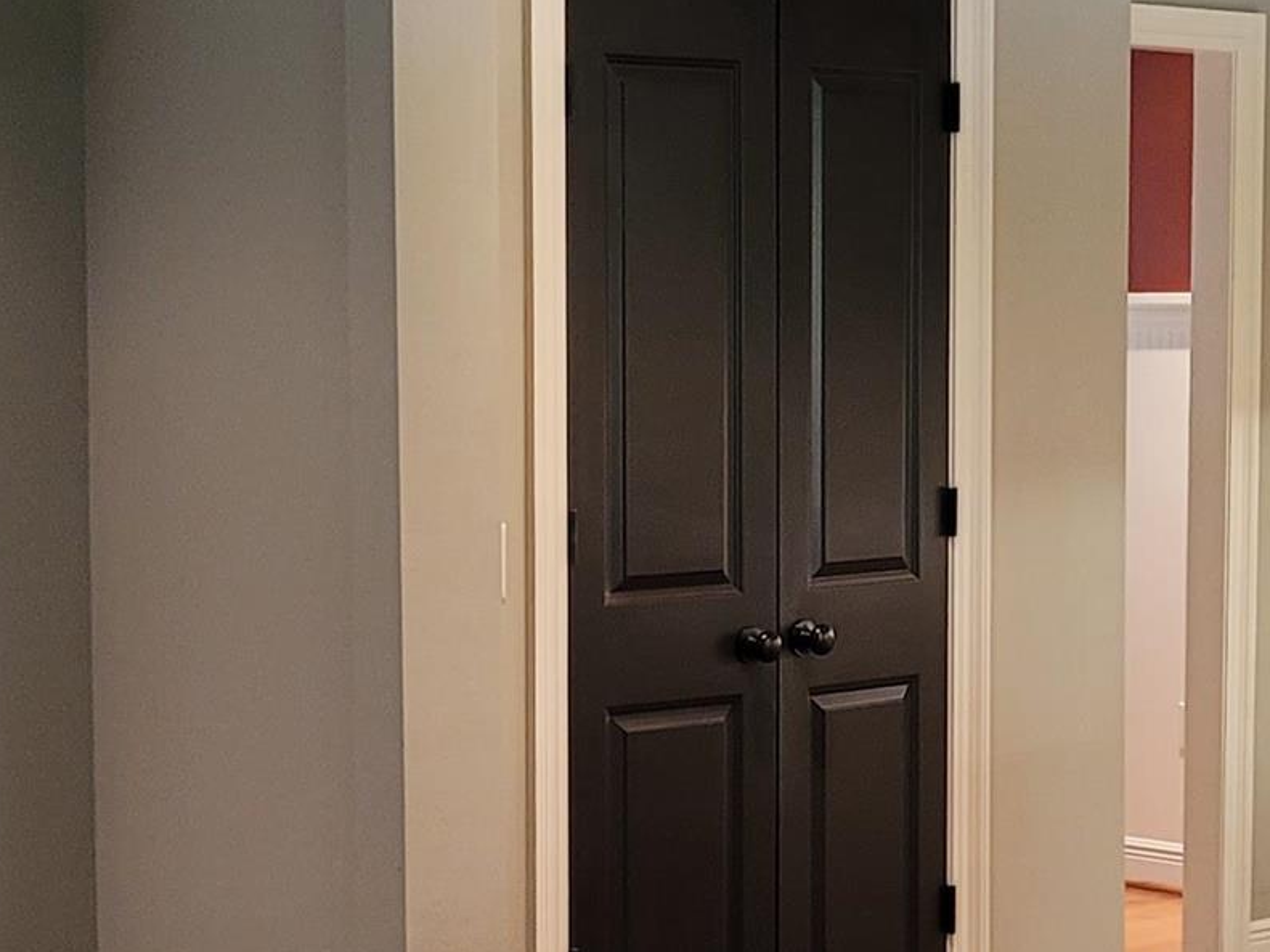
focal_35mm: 101
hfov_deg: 19.3
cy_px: 584
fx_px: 3705
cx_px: 910
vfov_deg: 14.6
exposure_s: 1/60
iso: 200
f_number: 1.8
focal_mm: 5.4
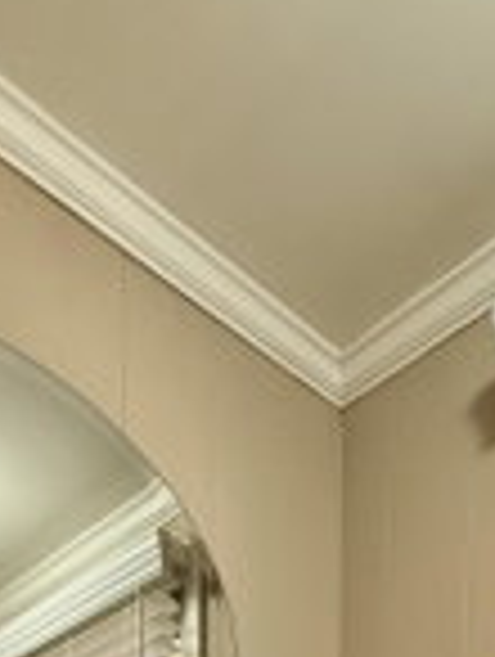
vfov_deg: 26.1
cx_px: 414
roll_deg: -0.9
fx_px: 875
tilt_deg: -0.8
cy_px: 1048
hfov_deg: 30.6
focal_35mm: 46
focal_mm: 2.22
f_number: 2.2
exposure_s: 1/120
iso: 200
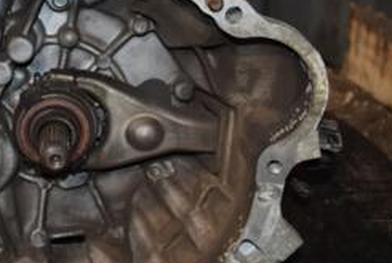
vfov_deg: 12.5
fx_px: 1199
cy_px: 95
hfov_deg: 18.1
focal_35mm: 110
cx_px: -3
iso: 800
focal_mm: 30
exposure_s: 1/60
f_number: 5
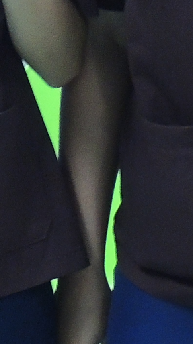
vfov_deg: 7.3
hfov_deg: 4.2
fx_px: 2649
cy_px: -202
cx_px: 13
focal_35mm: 291
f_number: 3.6
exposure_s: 1/13
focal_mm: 8.9
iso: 400
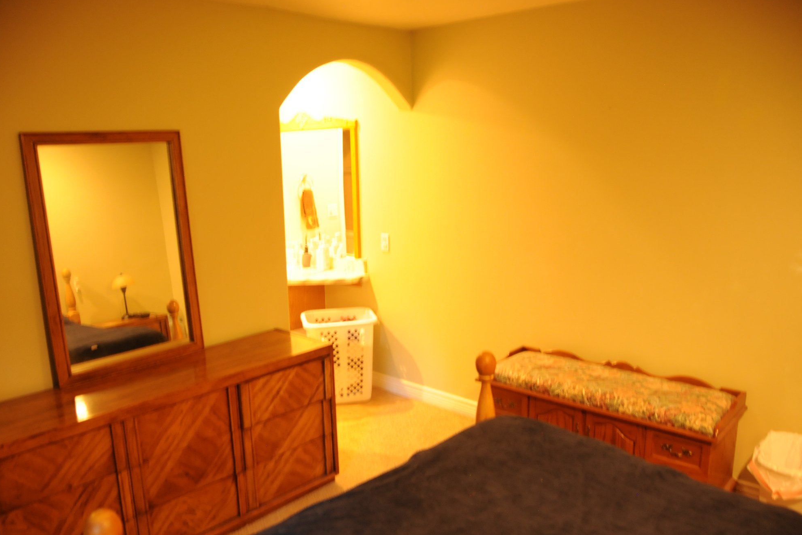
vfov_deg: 46.4
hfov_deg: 65.5
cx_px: 396
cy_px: 267
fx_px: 624
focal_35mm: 28
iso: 800
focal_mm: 18
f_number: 4
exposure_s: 1/8
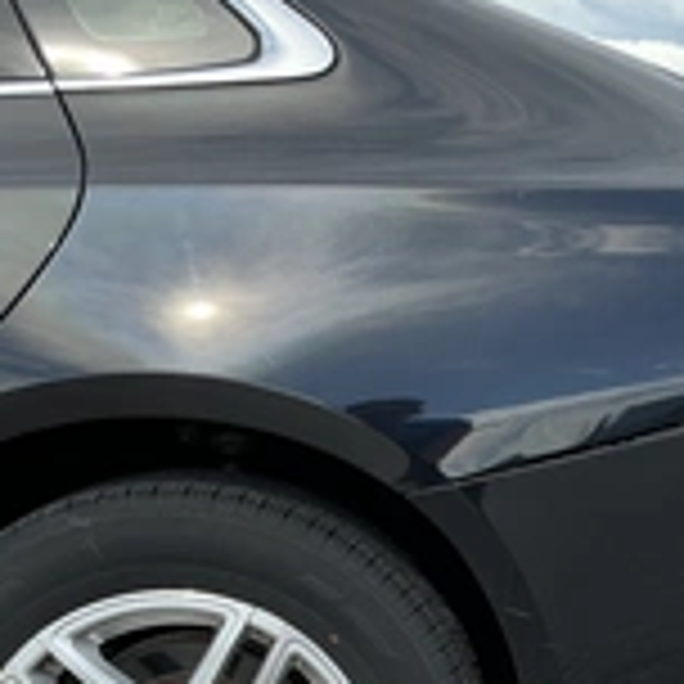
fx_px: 1453
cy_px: 562
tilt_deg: -11.2
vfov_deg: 25.9
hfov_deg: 25.6
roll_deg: -0.9
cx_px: 626
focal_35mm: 65
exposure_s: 1/792
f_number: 1.8
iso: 25
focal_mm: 3
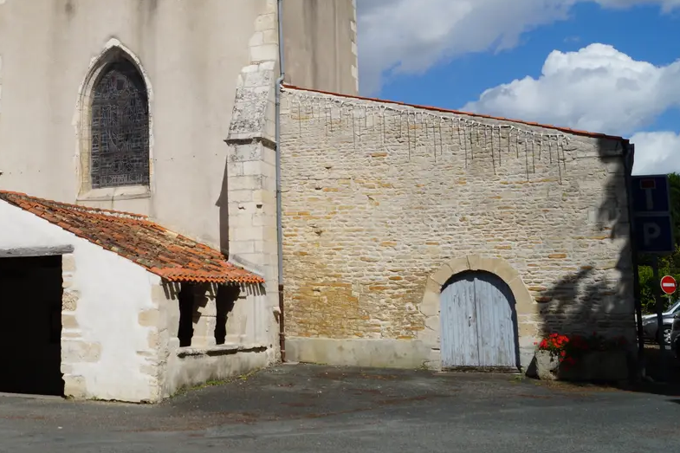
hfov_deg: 42.6
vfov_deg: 30.2
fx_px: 831
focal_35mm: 44
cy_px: 133
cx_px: 140
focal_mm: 18
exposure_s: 1/320
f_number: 10
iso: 100
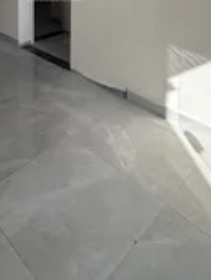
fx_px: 284
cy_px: -35
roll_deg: -0.9
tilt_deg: -3.2
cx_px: 55
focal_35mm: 35
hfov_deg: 39.8
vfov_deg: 41.0
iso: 40
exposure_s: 1/347
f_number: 2.2
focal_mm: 2.22
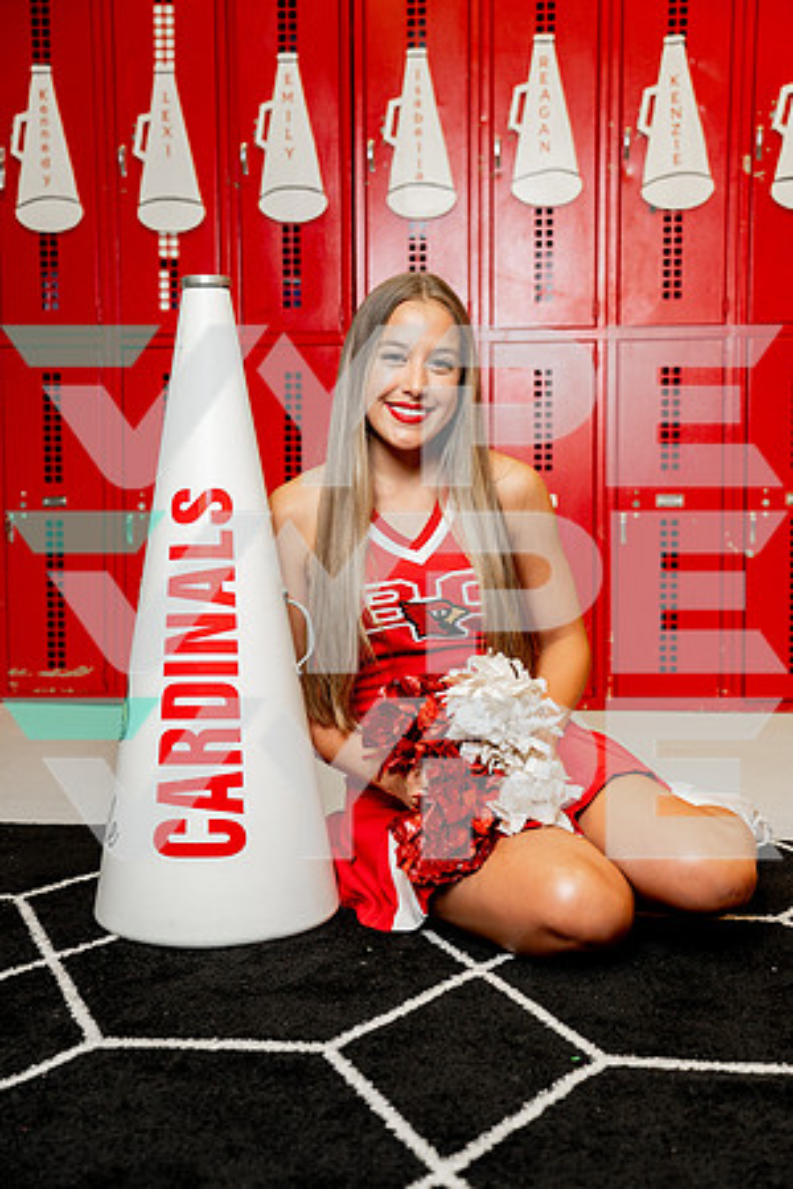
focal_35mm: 44
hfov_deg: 30.5
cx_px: 396
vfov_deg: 44.5
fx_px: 1454
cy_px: 594
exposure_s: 1/250
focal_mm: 44
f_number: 4
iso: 800
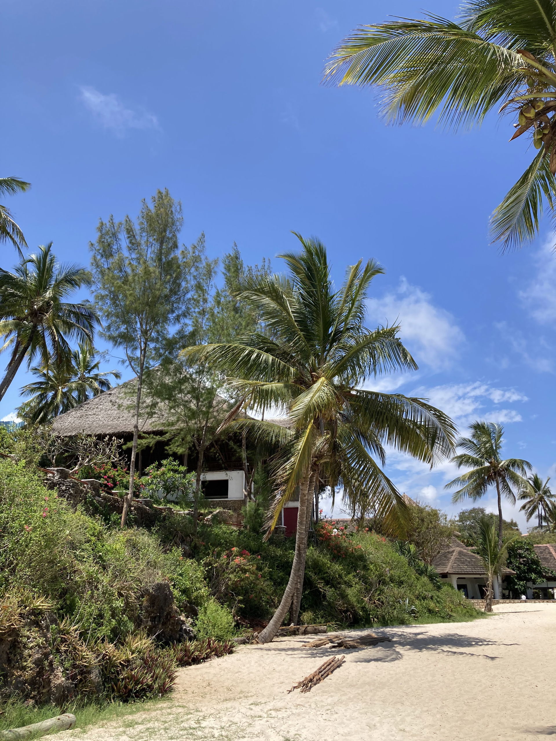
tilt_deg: +23.6
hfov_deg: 49.7
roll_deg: +1.1
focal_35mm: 28
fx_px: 600
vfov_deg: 63.4
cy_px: 370
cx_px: 278
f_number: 1.8
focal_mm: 3.99
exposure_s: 1/1799
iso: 20
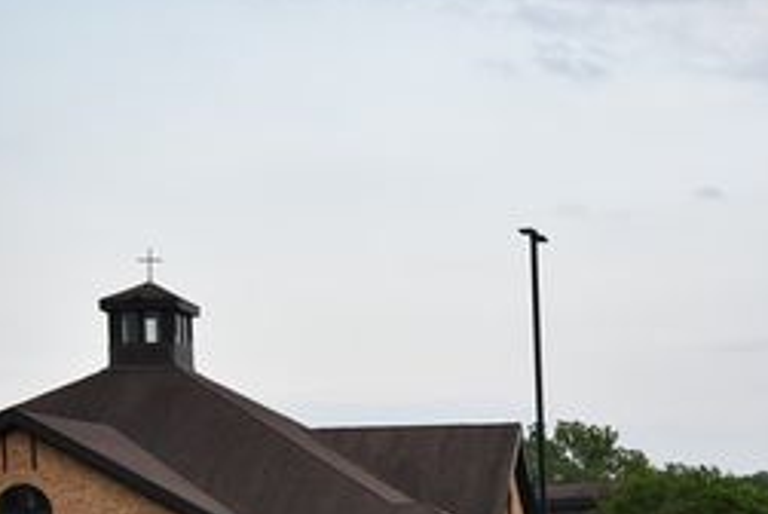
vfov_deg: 15.7
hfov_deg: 22.1
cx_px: 949
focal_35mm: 84
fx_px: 1794
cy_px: 613
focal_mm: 22
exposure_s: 1/250
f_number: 5
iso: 400
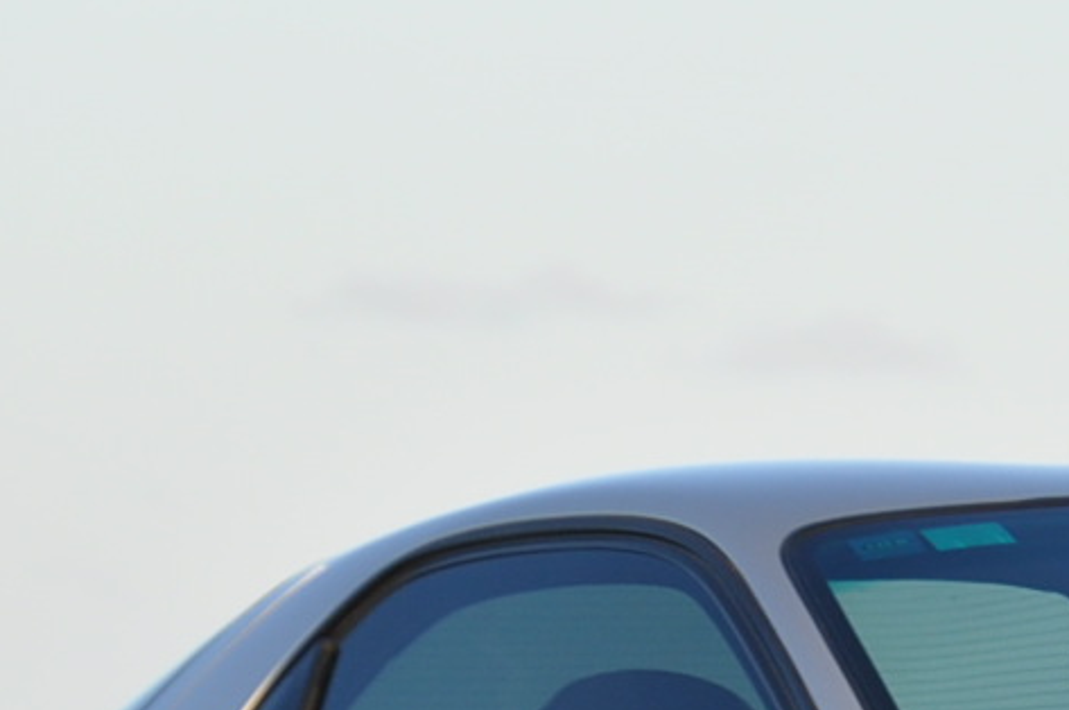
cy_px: 1103
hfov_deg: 2.6
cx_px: 1297
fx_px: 23397
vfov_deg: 1.7
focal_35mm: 789
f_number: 6.3
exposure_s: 1/160
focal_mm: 116
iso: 200
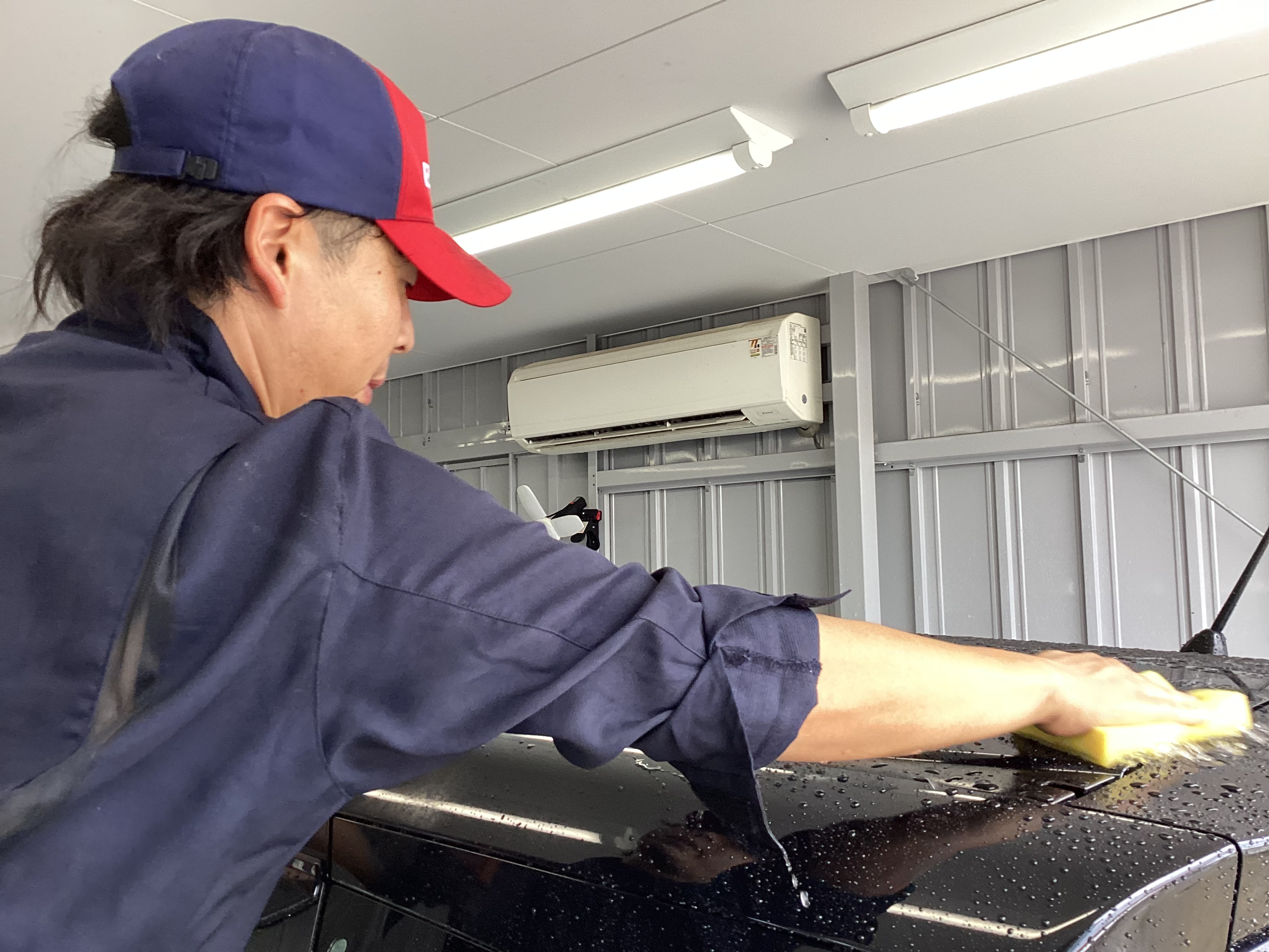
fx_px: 1136
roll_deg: +1.1
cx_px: 634
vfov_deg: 45.4
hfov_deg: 58.4
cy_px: 476
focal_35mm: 31
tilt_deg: +3.7
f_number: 2.4
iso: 80
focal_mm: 3.3
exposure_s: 1/120
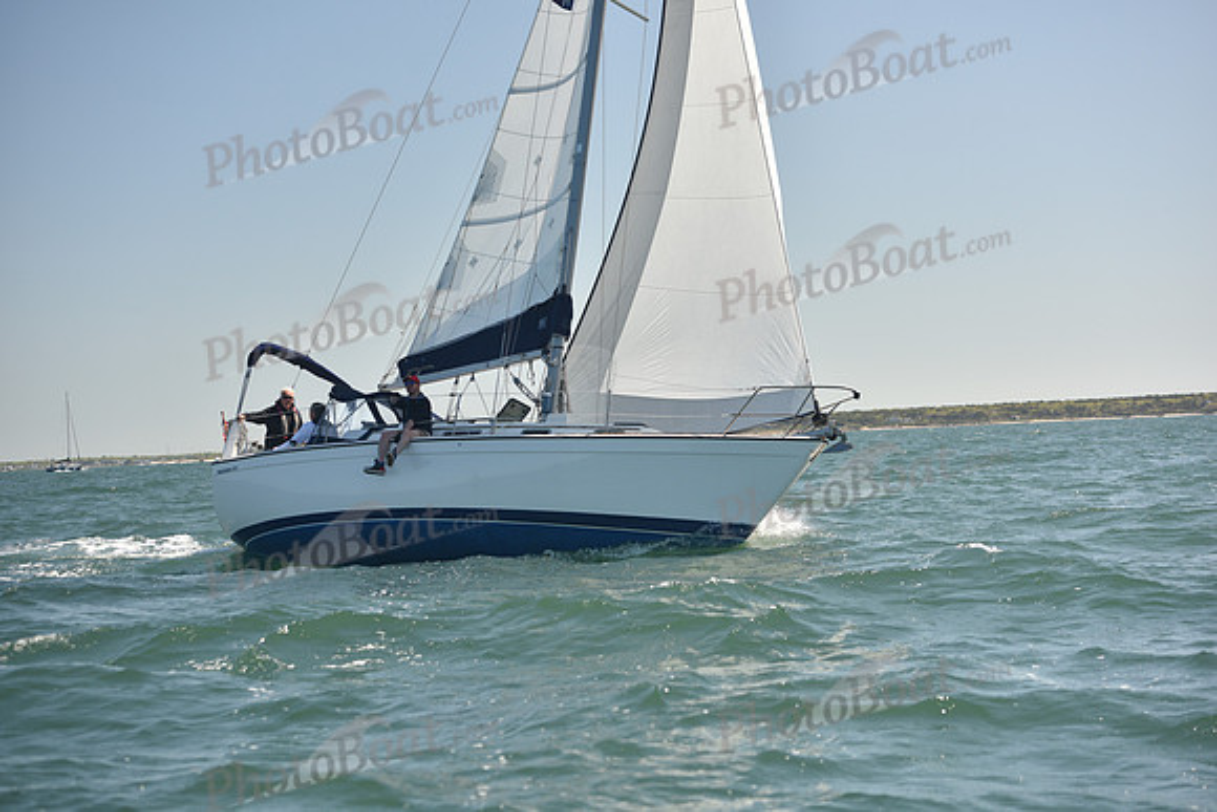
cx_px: 608
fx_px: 2536
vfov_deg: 18.2
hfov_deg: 27.0
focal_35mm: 75
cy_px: 406
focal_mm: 75
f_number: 4
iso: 250
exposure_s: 1/1000
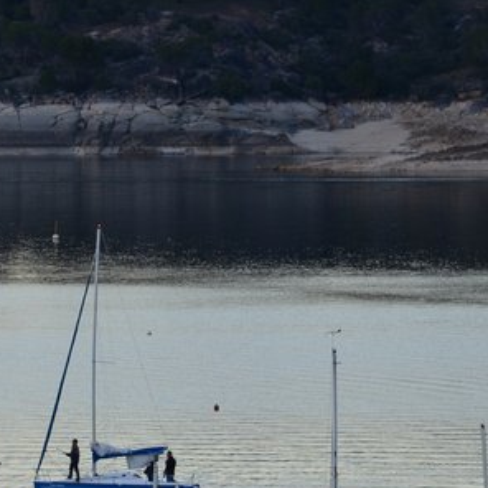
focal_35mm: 361
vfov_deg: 4.9
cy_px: 209
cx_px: 68
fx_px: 5760
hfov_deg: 4.8
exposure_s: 1/160
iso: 500
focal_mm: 105
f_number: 9
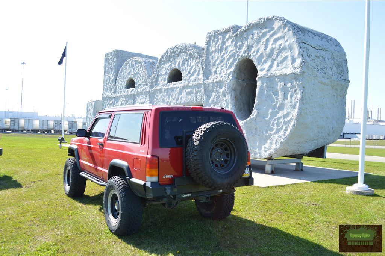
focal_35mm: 33
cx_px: 192
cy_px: 128
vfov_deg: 39.9
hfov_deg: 57.3
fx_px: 353
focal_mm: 22
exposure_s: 1/60
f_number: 4
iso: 500
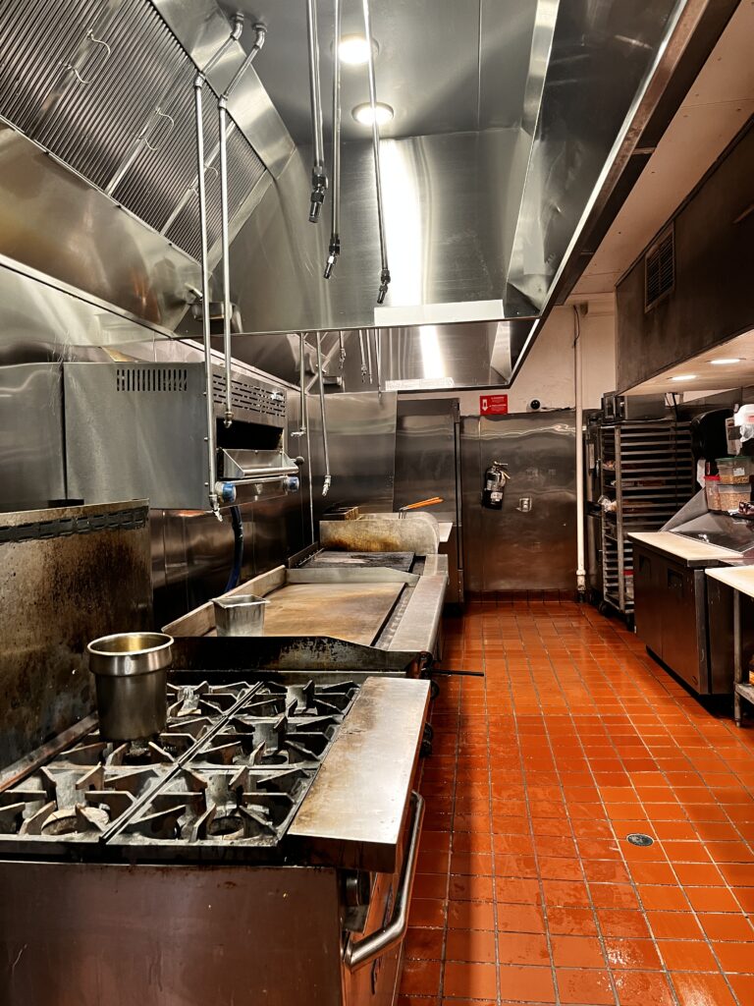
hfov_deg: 53.1
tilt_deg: -2.9
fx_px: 755
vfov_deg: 67.3
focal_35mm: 26
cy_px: 503
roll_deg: +4.7
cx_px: 377
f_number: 1.6
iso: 125
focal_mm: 5.1
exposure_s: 1/60
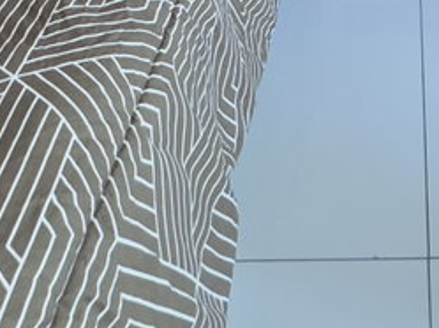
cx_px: 428
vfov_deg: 13.7
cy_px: -492
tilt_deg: -3.4
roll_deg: -0.4
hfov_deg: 26.5
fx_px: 886
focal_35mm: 70
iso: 200
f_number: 2.2
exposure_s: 1/100
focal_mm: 2.22
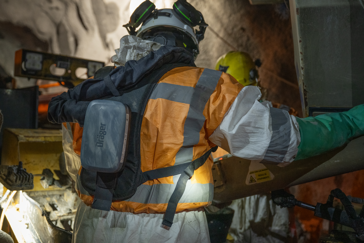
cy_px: 122
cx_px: 182
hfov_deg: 47.4
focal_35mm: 41
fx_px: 415
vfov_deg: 32.6
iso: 1600
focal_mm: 41
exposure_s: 1/125
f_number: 3.5
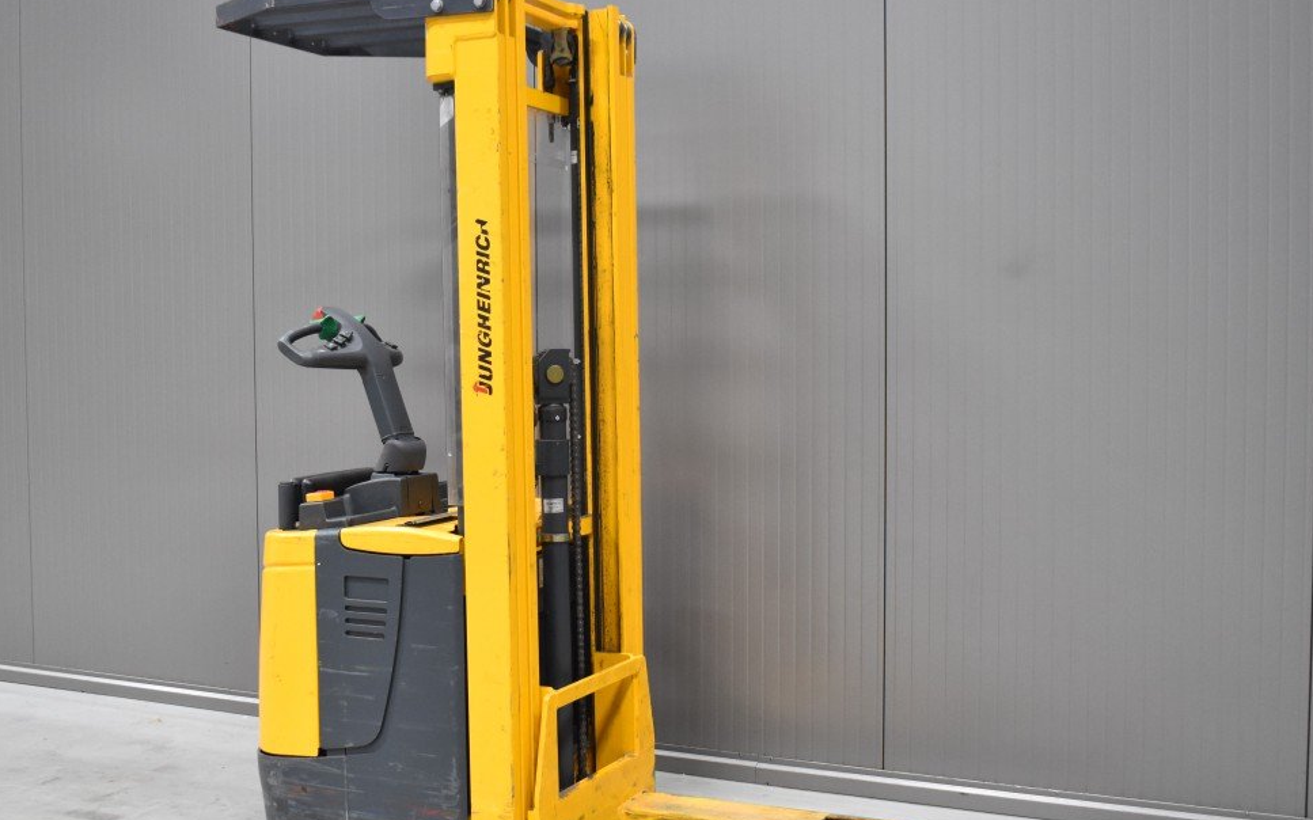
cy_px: 436
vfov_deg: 29.4
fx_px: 1561
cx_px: 569
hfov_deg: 45.5
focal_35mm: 44
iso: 1600
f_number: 4
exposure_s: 1/60
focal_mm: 23
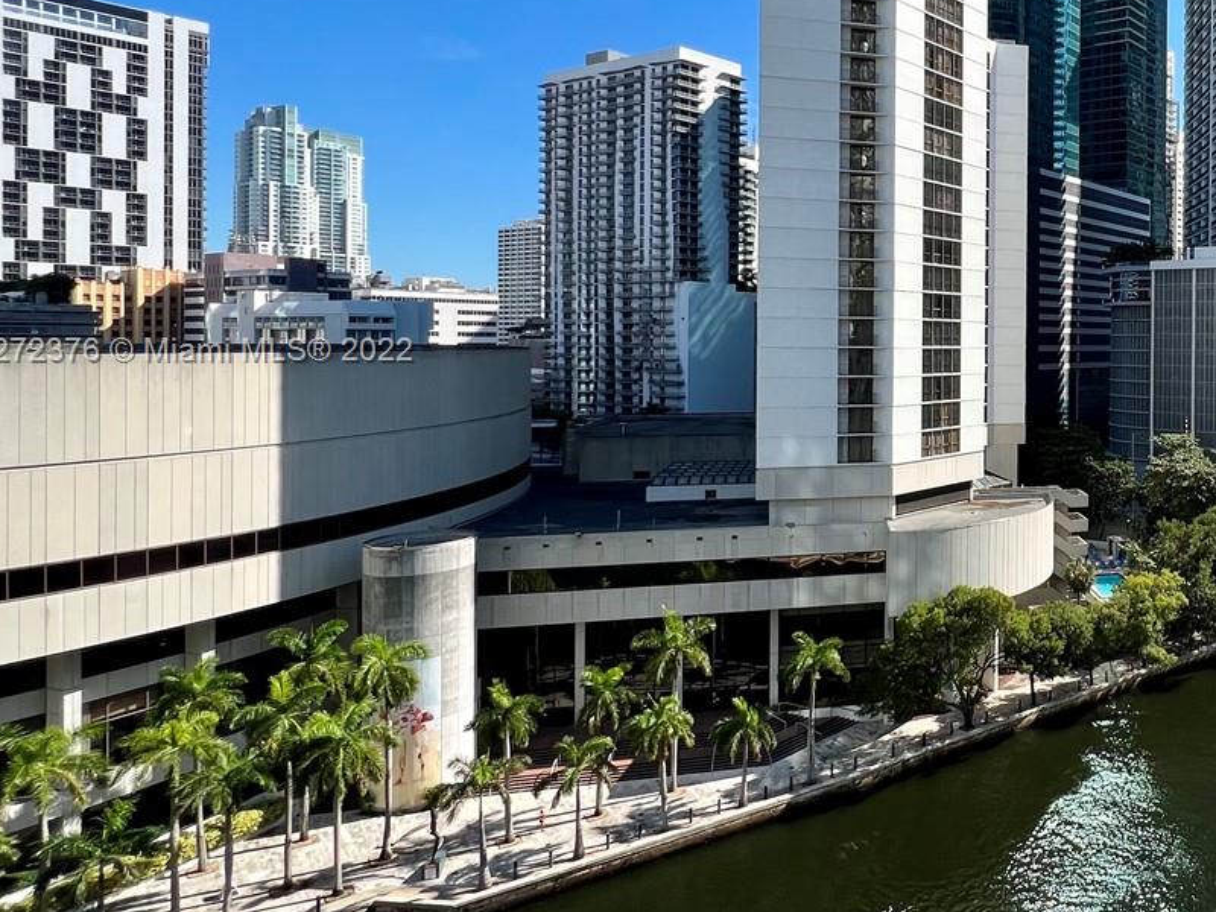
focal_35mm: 26
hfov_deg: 56.0
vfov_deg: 52.6
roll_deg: -0.2
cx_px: 1142
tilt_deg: -0.7
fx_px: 913
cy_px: 353
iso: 32
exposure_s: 1/1263
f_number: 1.8
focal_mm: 1.57
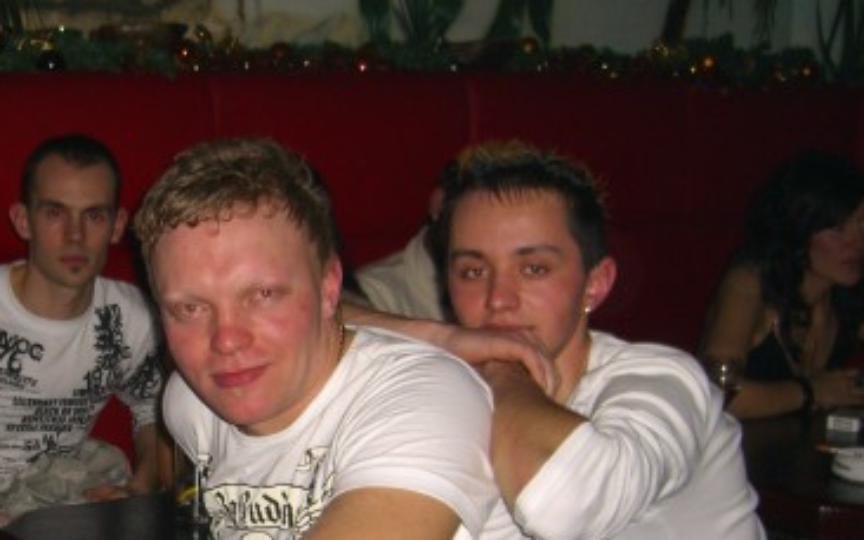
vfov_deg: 19.4
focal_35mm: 66
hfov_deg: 30.3
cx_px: 168
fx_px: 1555
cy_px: 474
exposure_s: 1/60
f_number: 2.8
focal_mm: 7.9
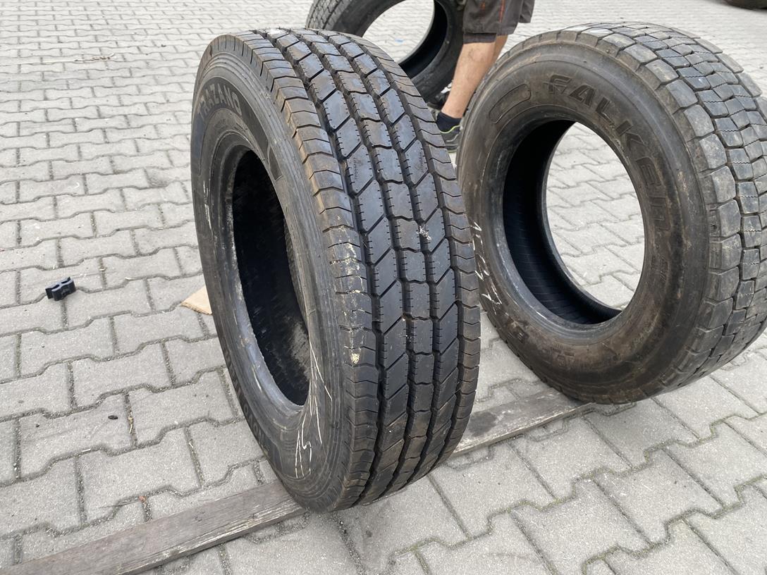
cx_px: 384
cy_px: 288
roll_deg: -6.6
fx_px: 576
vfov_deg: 53.1
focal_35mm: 26
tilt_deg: -35.3
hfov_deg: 67.3
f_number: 1.8
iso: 40
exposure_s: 1/121
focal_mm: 4.25
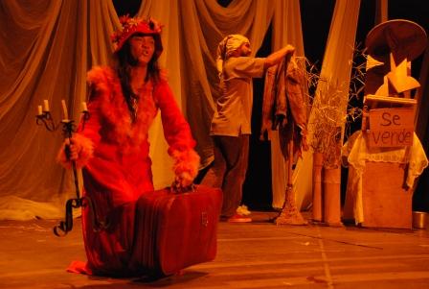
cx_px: 214
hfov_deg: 26.9
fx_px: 896
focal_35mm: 75
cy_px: 144
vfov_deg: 18.3
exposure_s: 1/60
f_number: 5.6
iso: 1600
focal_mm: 50
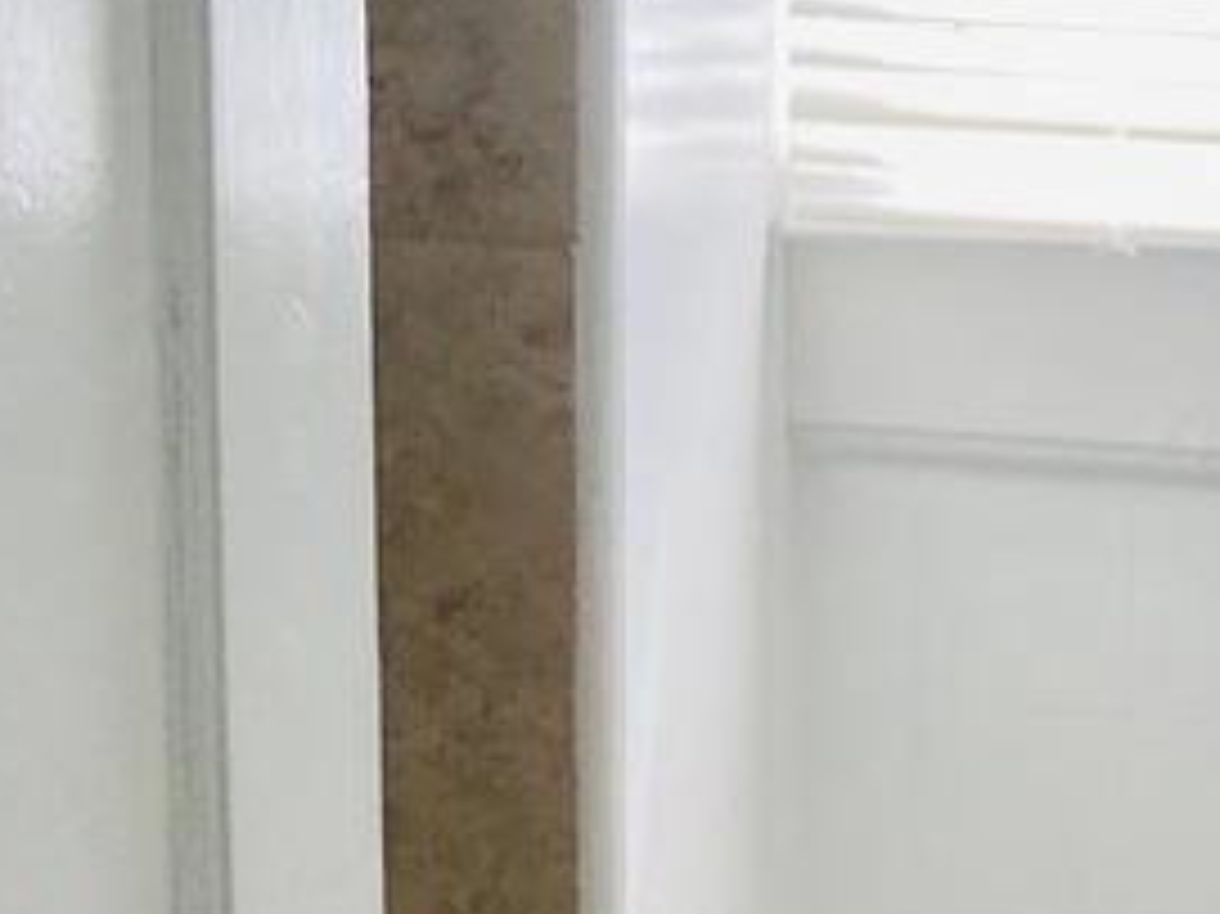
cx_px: 1819
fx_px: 5249
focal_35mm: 149
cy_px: 1535
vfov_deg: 9.6
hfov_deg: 12.6
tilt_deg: -12.3
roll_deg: -2.3
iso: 80
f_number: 1.8
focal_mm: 3.99
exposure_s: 1/121
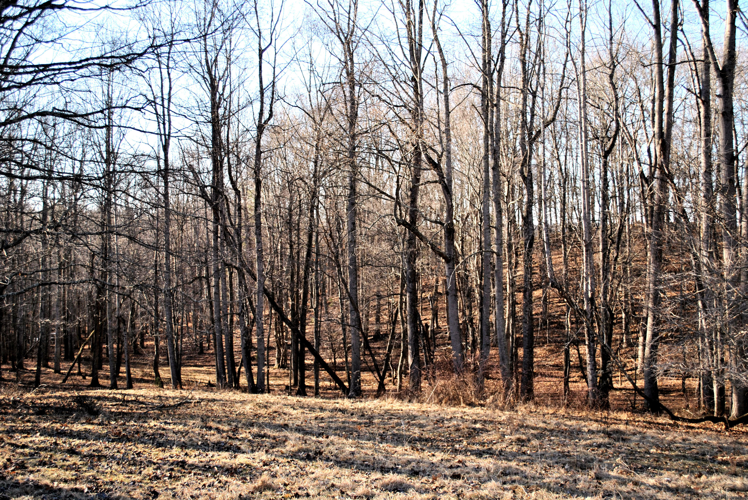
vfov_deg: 32.0
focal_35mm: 42
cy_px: 250
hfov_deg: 46.3
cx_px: 374
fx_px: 874
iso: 100
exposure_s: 1/160
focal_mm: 28
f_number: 4.5
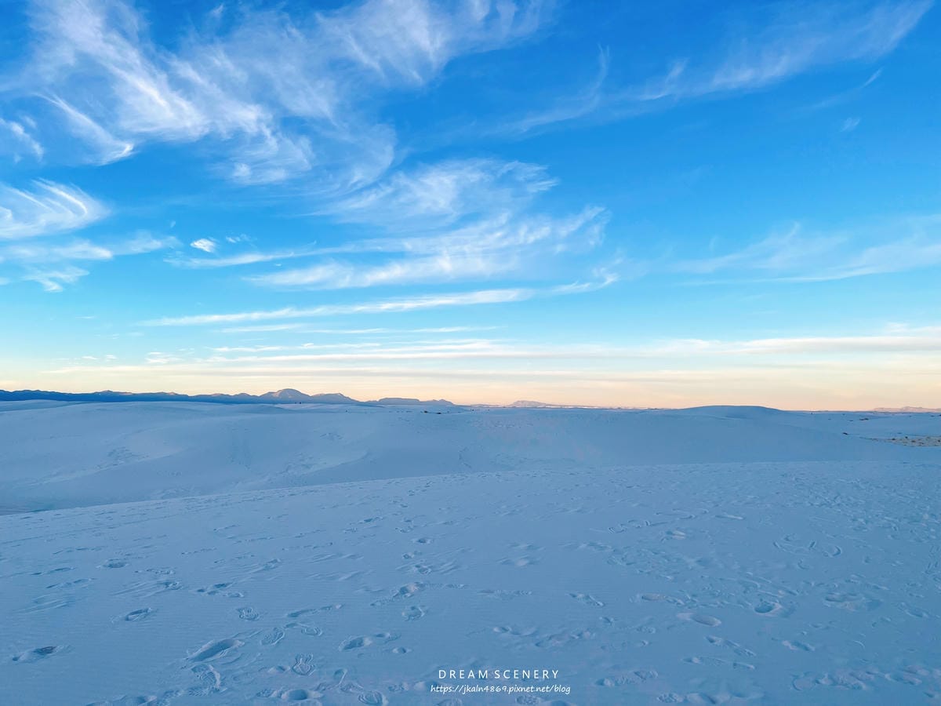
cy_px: 353
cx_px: 470
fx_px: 707
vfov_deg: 53.1
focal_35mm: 26
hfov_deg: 67.3
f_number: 1.5
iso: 50
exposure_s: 1/1295
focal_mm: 5.7
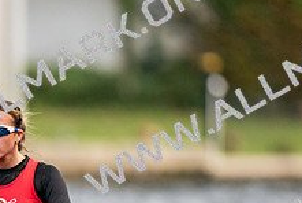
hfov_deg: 1.3
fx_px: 13205
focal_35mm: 1572
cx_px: -15
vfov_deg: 0.9
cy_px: 217
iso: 450
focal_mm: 600
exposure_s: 1/2500
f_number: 4
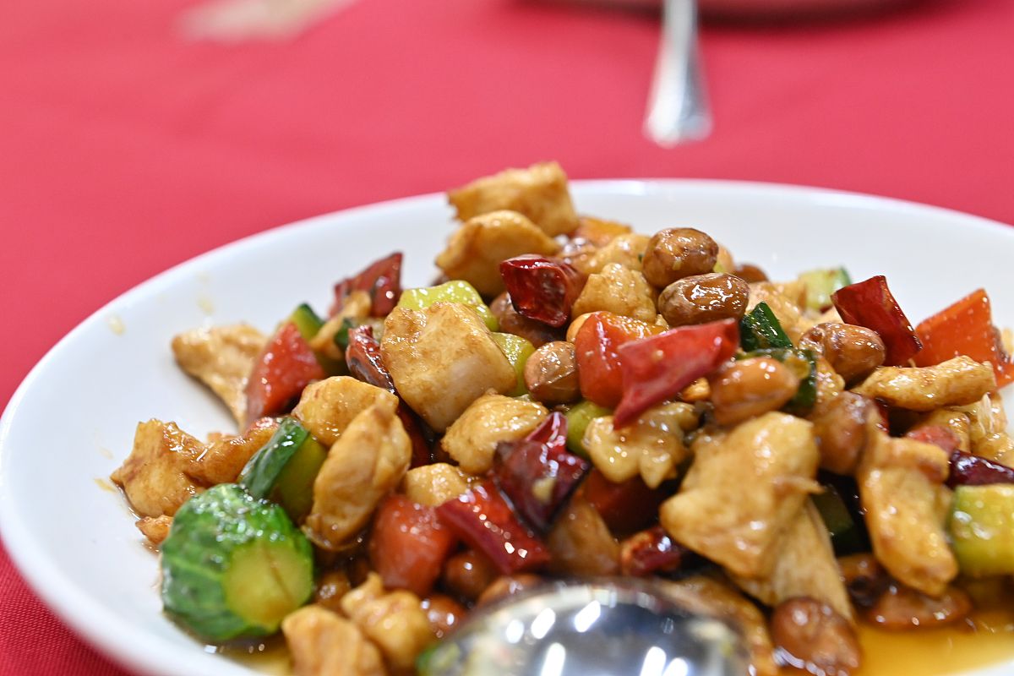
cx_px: 507
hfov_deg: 30.5
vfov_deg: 20.6
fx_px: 1859
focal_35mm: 66
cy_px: 338
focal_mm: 66
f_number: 7.1
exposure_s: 1/50
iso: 3200
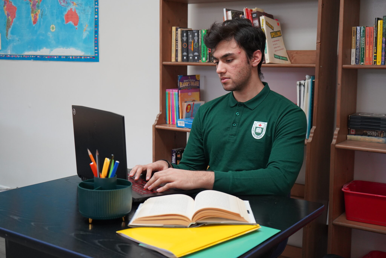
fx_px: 450
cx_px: 193
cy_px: 129
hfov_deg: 46.4
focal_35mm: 42
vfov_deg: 31.9
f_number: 4.5
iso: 2500
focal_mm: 42
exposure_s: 1/160
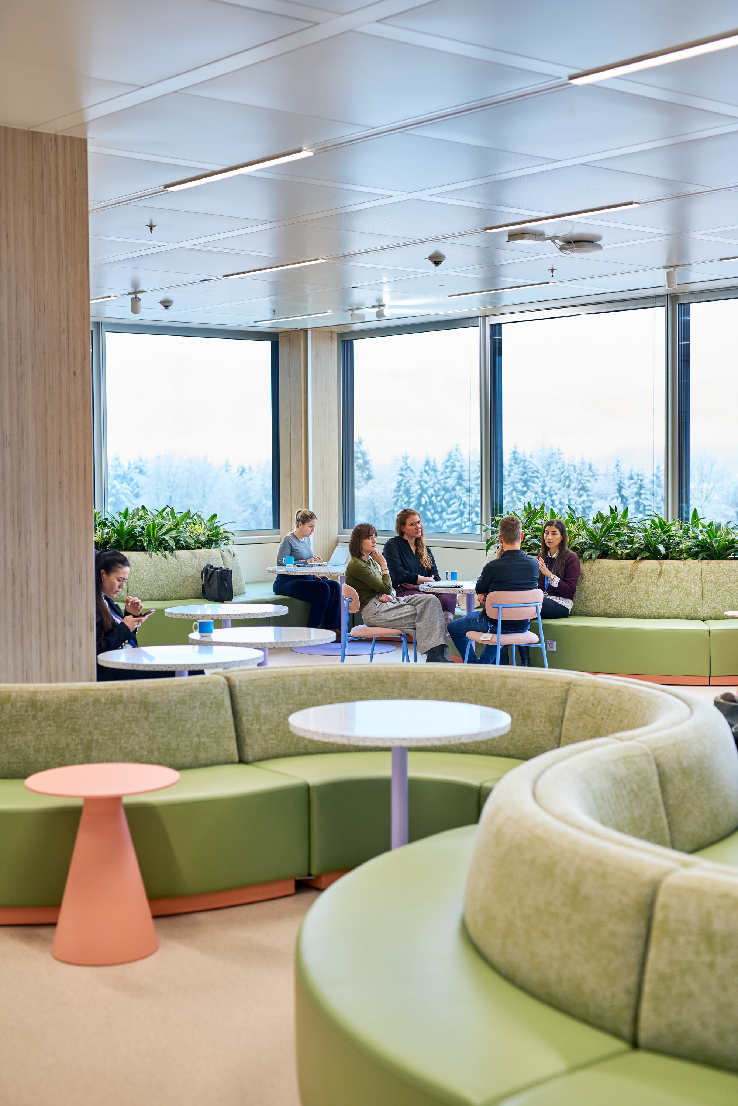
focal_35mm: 50
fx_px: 1537
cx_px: 369
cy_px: 553
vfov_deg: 39.6
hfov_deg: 27.0
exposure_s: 1/250
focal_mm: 50
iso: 320
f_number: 2.5
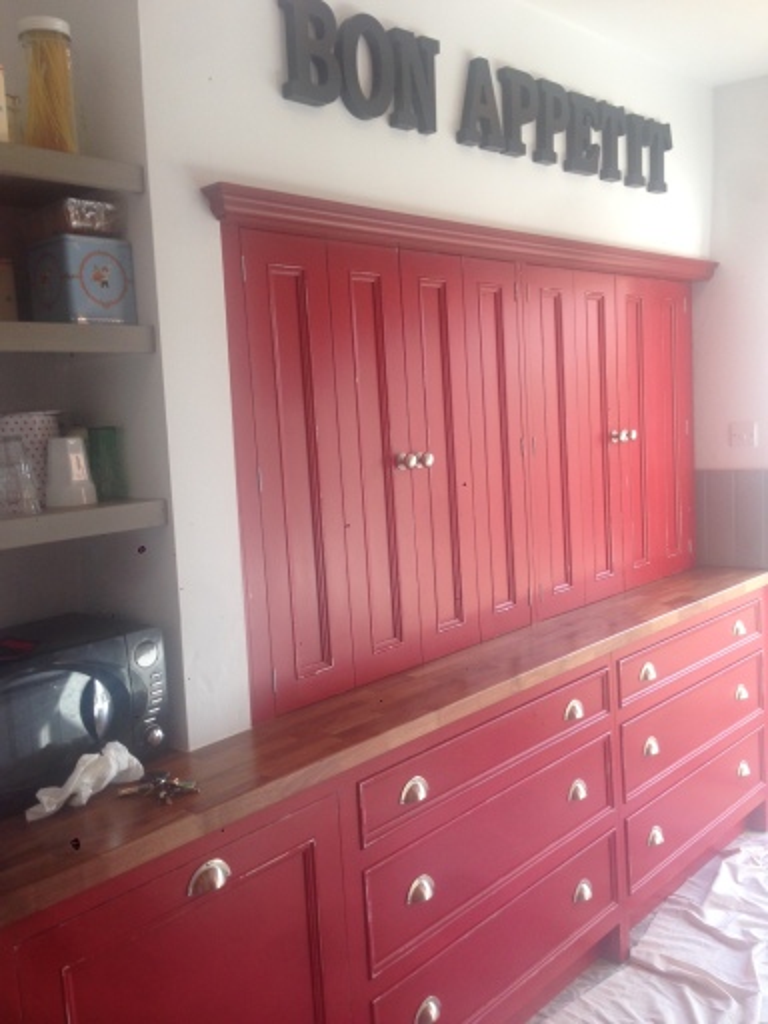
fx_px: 976
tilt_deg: -4.2
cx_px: 384
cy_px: 512
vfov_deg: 55.4
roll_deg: +3.5
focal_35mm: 33
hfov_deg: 42.9
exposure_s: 1/60
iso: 50
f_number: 2.4
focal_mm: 4.12
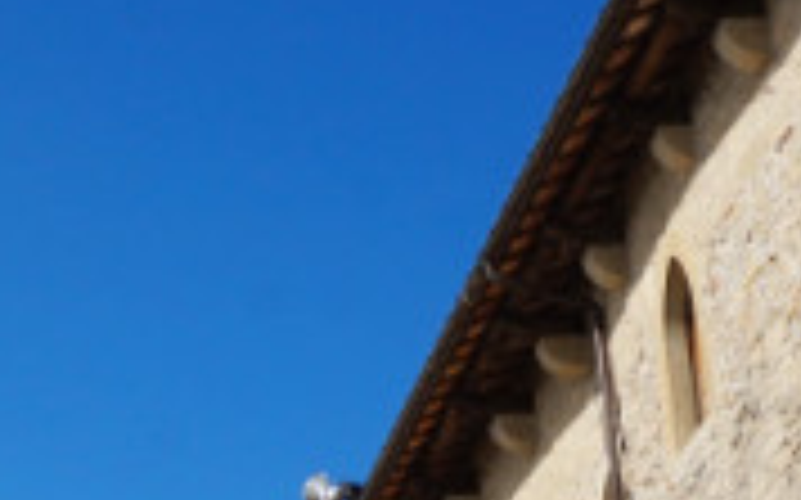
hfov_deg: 15.0
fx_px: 2842
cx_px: -342
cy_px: 815
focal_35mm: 130
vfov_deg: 9.7
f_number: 14
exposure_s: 1/125
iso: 100
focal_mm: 19
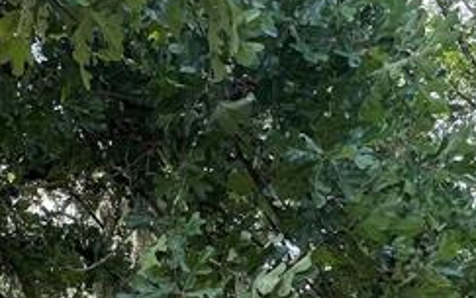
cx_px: 92
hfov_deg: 34.0
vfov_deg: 20.0
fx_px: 753
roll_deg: -1.5
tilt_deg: +2.0
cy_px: 414
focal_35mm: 58
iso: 32
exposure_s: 1/346
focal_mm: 1.57
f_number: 1.8
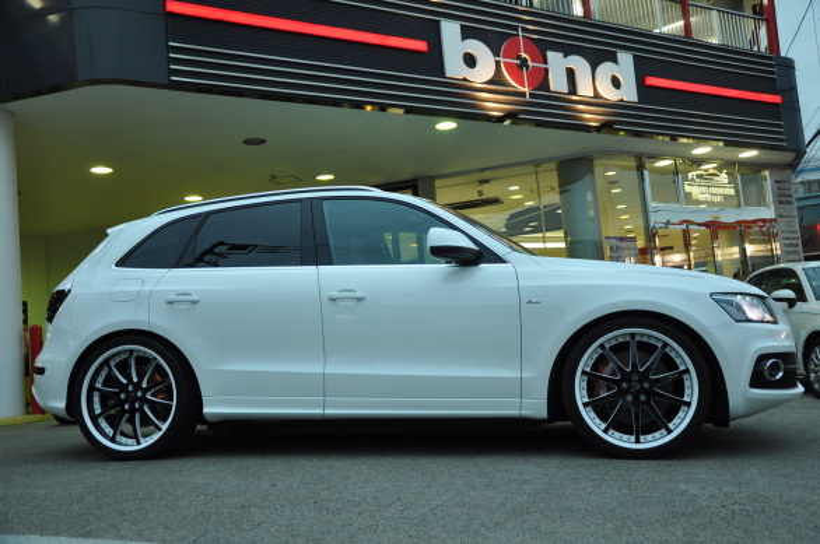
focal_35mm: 38
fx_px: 853
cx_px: 410
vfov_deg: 35.4
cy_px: 272
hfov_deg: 51.3
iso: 500
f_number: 4
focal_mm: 25
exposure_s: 1/40
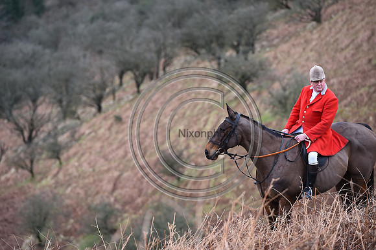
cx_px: 188
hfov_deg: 10.3
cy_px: 125
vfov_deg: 6.9
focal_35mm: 200
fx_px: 2088
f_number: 4.5
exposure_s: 1/800
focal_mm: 200
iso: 560
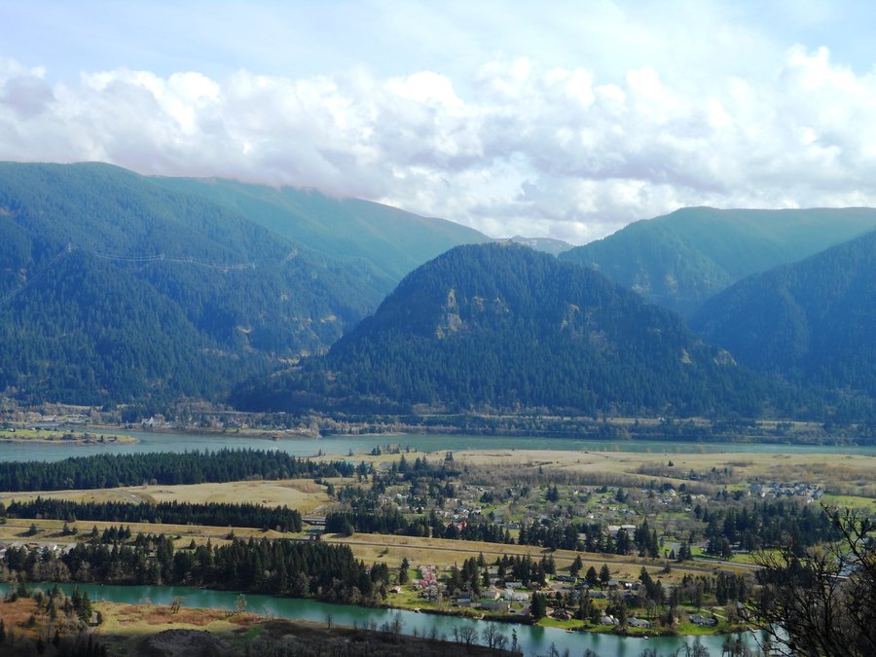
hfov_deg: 43.9
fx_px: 1088
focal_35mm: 43
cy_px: 328
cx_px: 438
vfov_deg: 33.6
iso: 80
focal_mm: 7.7
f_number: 3.8
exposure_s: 1/500
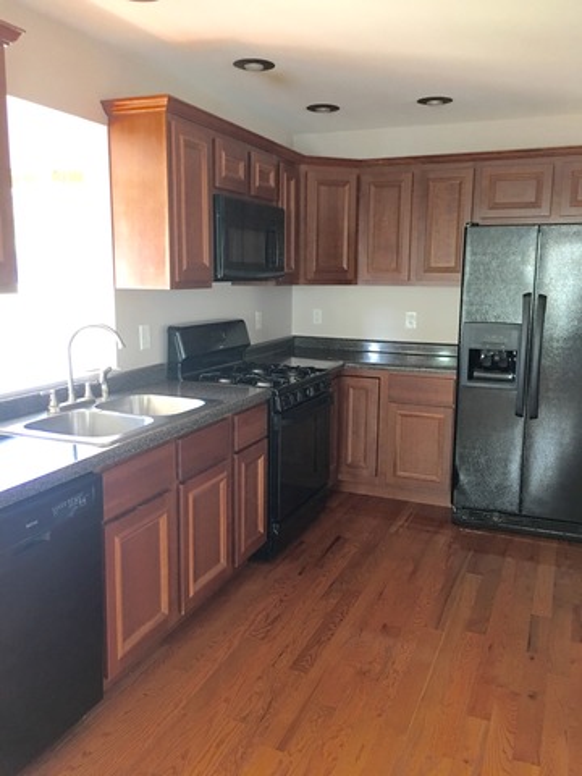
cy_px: 388
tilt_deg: -9.3
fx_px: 650
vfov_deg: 61.7
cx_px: 291
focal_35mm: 29
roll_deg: -1.5
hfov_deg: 48.2
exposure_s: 1/15
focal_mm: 4.15
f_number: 2.2
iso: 64
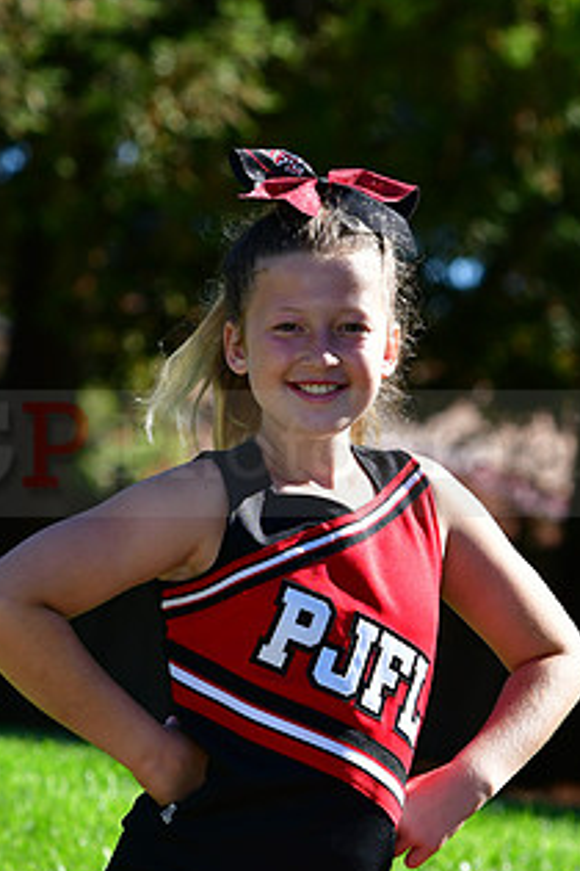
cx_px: 313
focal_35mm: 304
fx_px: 7346
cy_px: 429
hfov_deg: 4.5
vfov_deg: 6.8
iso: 400
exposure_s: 1/1600
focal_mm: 110
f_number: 4.5
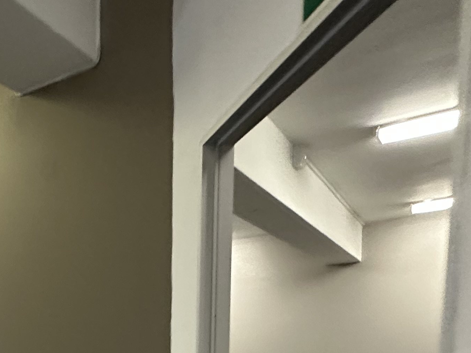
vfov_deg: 29.9
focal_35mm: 42
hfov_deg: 40.1
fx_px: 571
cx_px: 15
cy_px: 411
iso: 500
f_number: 2.2
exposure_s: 1/50
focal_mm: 2.22
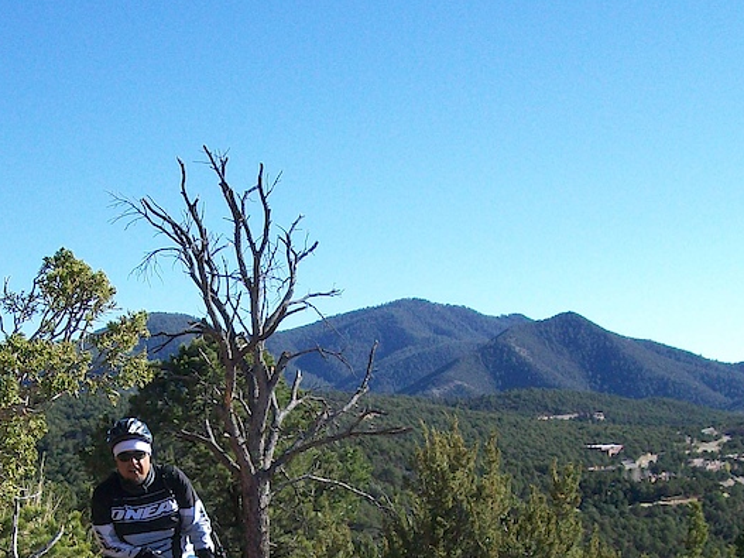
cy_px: 497
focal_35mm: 70
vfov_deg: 20.6
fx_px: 1504
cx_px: 229
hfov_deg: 27.6
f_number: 4.8
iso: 64
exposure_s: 1/250
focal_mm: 6
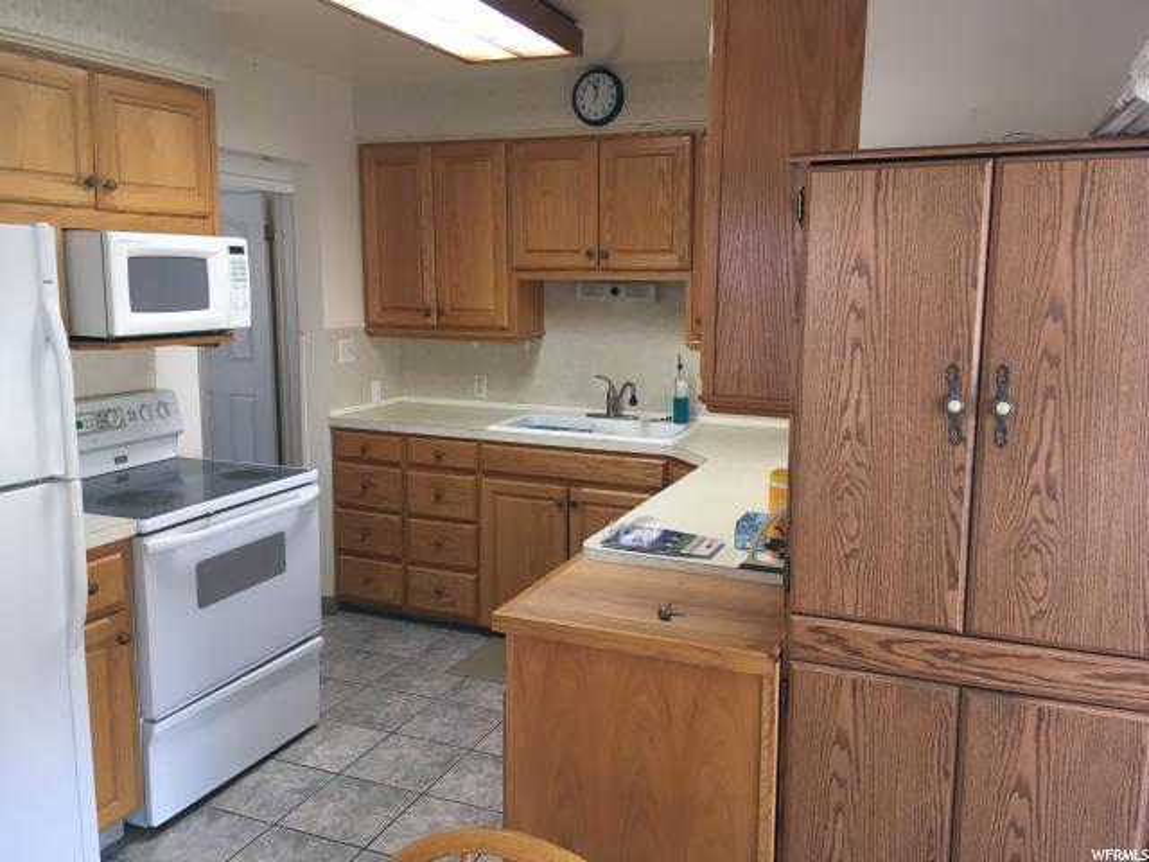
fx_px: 963
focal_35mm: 29
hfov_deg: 61.7
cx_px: 574
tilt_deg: -9.7
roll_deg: -1.5
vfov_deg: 48.2
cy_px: 431
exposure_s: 1/30
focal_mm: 4.15
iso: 50
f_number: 2.2
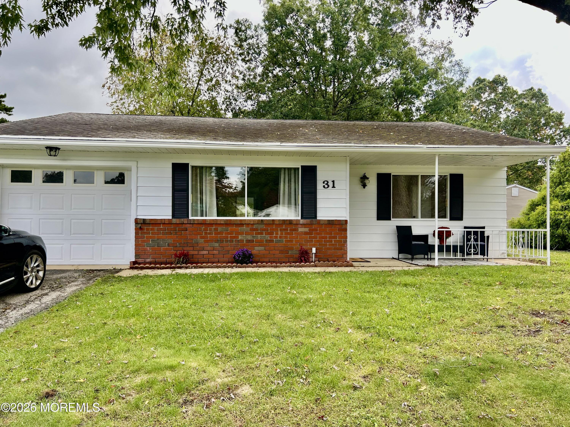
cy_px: 214
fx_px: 428
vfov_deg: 53.1
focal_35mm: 26
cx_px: 285
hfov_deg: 67.3
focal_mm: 5.7
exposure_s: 1/775
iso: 50
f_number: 1.5
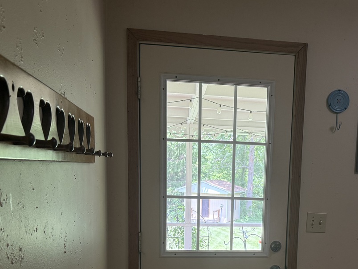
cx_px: 242
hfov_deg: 43.2
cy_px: 226
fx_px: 445
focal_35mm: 43
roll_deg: -1.4
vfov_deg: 32.4
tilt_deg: -7.4
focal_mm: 6.76
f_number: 1.78
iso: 200
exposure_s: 1/106
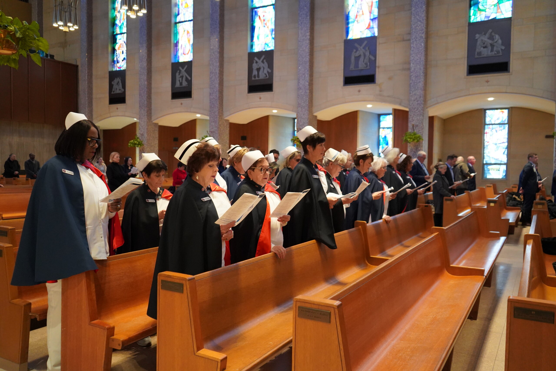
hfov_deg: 63.7
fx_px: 448
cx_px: 278
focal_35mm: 29
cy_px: 186
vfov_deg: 45.0
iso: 6400
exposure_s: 1/160
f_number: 4
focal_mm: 29
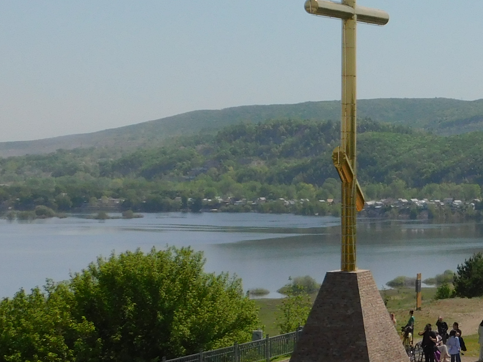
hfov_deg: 16.5
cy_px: 121
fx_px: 1577
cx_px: 618
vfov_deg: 13.1
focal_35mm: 113
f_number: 7.2
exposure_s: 1/640
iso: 125
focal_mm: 7.1
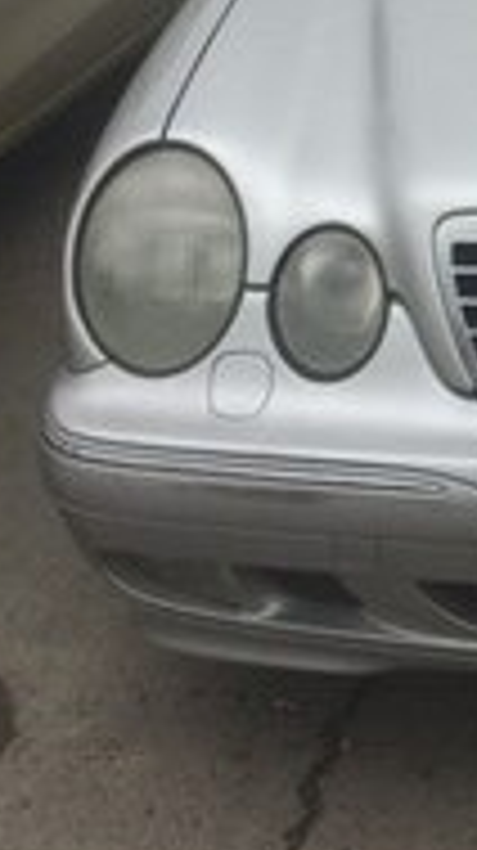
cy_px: -198
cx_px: 765
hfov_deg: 13.5
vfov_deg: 23.2
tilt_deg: -8.3
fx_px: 1870
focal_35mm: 83
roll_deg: +0.5
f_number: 2.2
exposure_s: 1/1208
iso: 32
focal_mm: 4.15
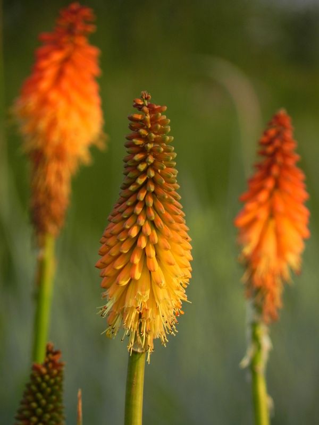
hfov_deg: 2.7
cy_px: 212
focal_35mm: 550
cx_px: 160
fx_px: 6758
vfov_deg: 3.6
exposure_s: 1/125
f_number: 5
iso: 160
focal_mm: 97.8
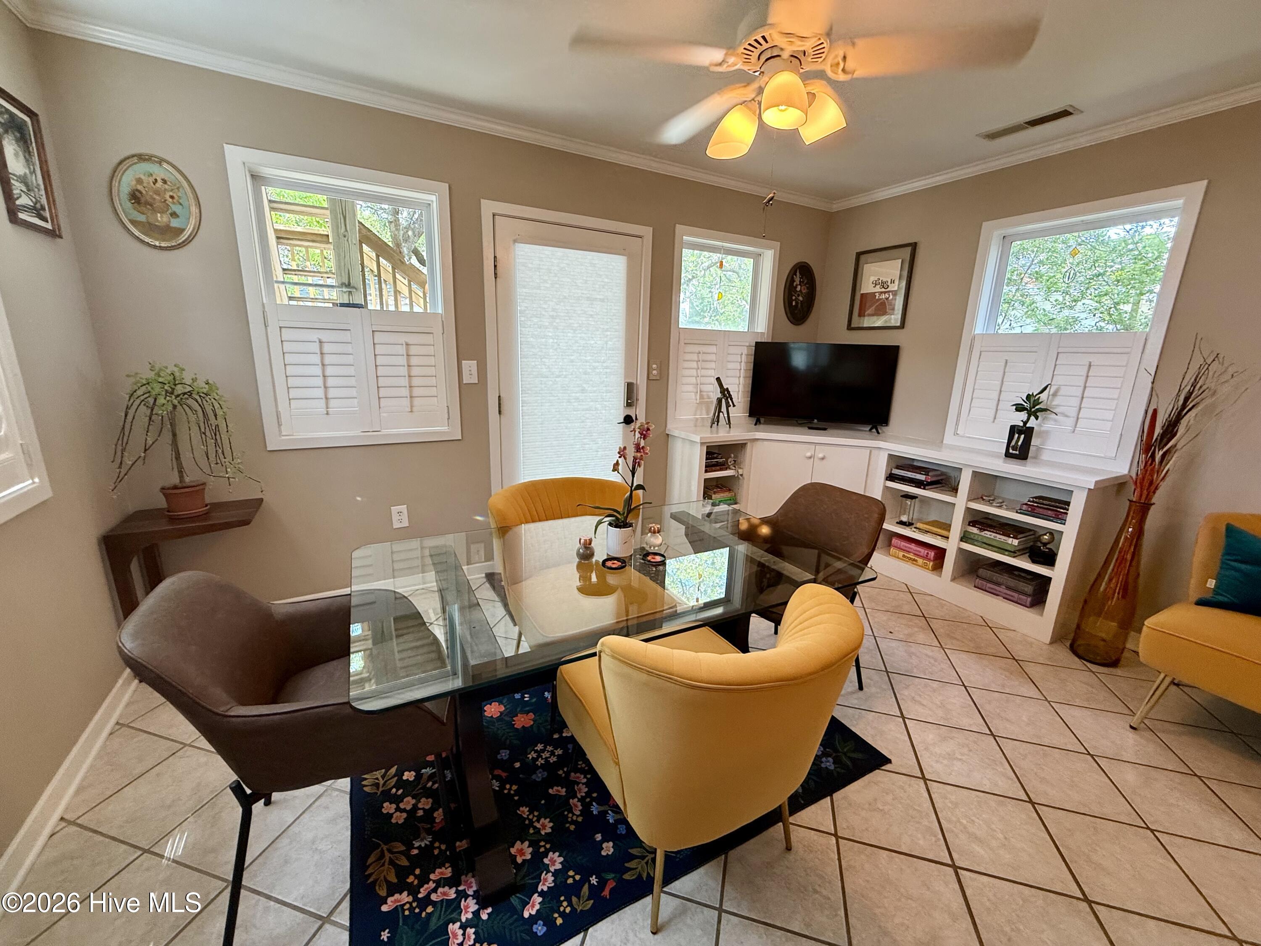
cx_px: 630
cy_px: 473
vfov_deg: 85.7
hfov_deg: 102.1
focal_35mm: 14
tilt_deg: -12.5
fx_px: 510
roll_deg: -1.0
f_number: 2.2
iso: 200
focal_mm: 2.22
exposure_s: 1/120
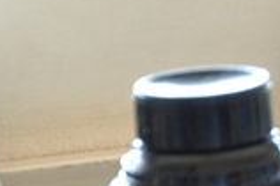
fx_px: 4537
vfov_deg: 2.3
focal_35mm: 584
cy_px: 0
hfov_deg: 3.5
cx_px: 666
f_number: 5.6
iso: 800
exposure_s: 1/40
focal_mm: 80
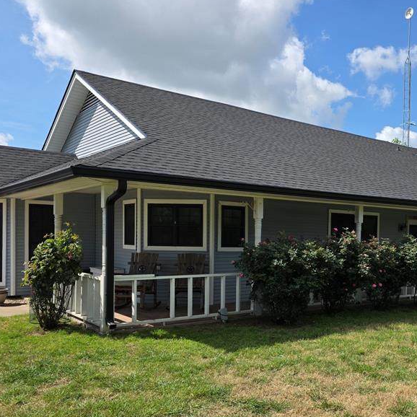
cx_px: 309
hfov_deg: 44.6
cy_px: 260
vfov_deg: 45.7
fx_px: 491
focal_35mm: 36
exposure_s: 1/6574
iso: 80
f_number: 1.7
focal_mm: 6.3
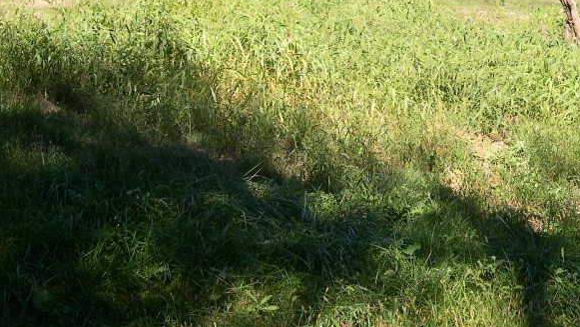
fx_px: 1123
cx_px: 400
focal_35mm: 73
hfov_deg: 28.7
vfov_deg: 16.4
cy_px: 61
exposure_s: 1/475
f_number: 2.8
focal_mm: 8
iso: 100
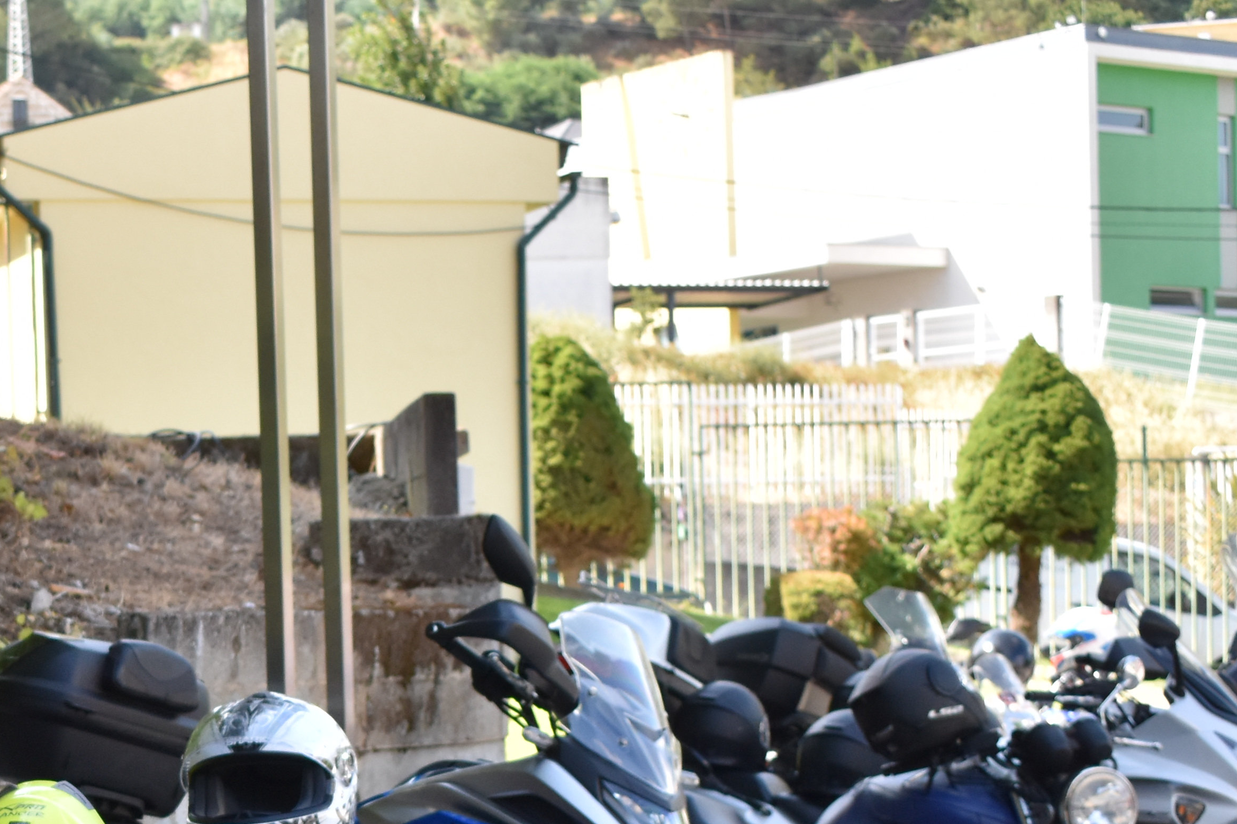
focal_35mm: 96
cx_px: -19
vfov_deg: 13.9
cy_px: 939
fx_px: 3308
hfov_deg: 20.5
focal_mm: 25
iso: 560
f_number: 4
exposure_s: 1/1000
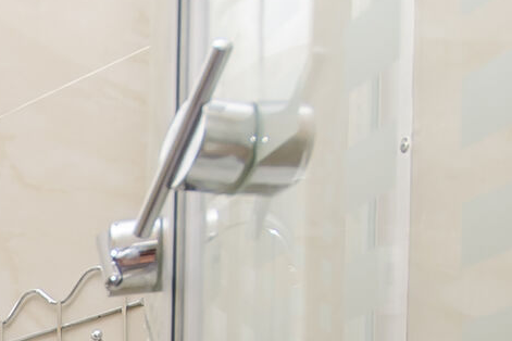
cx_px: -460
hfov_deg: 17.6
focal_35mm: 89
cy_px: 853
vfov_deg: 12.0
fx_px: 1266
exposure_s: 1/125
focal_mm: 10
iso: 100
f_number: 7.1
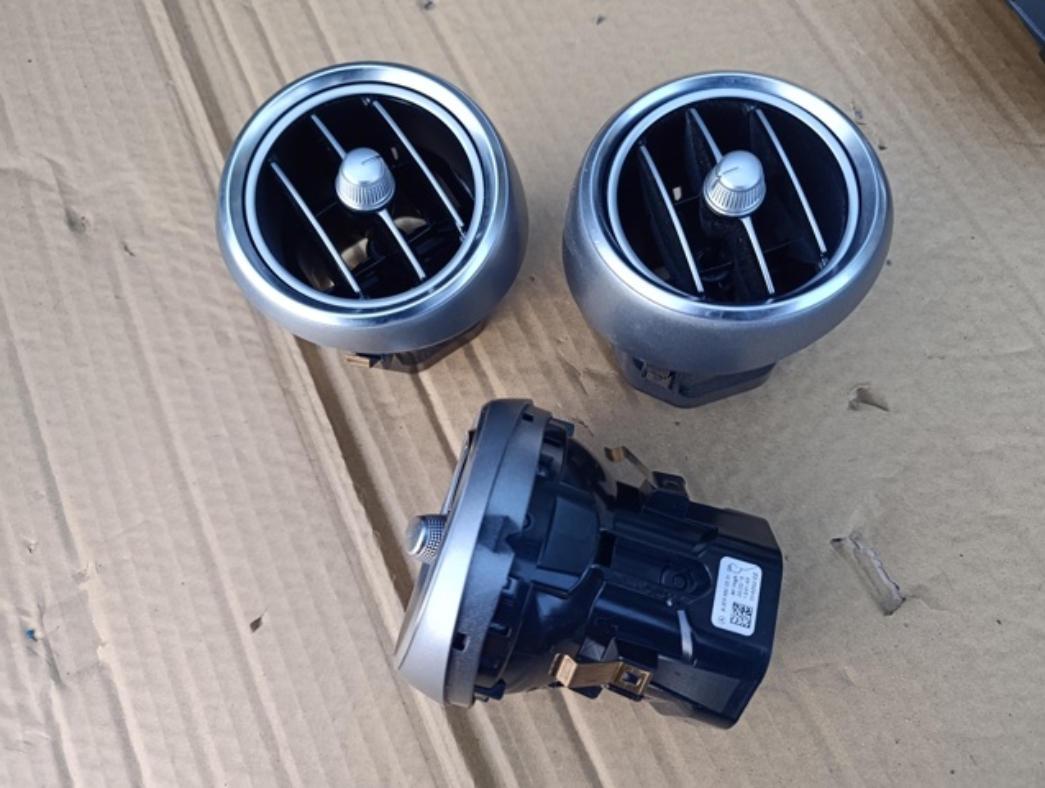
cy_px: 394
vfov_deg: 59.0
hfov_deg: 73.8
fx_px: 696
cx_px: 522
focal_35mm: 23
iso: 800
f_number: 1.7
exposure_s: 1/50
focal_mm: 6.11
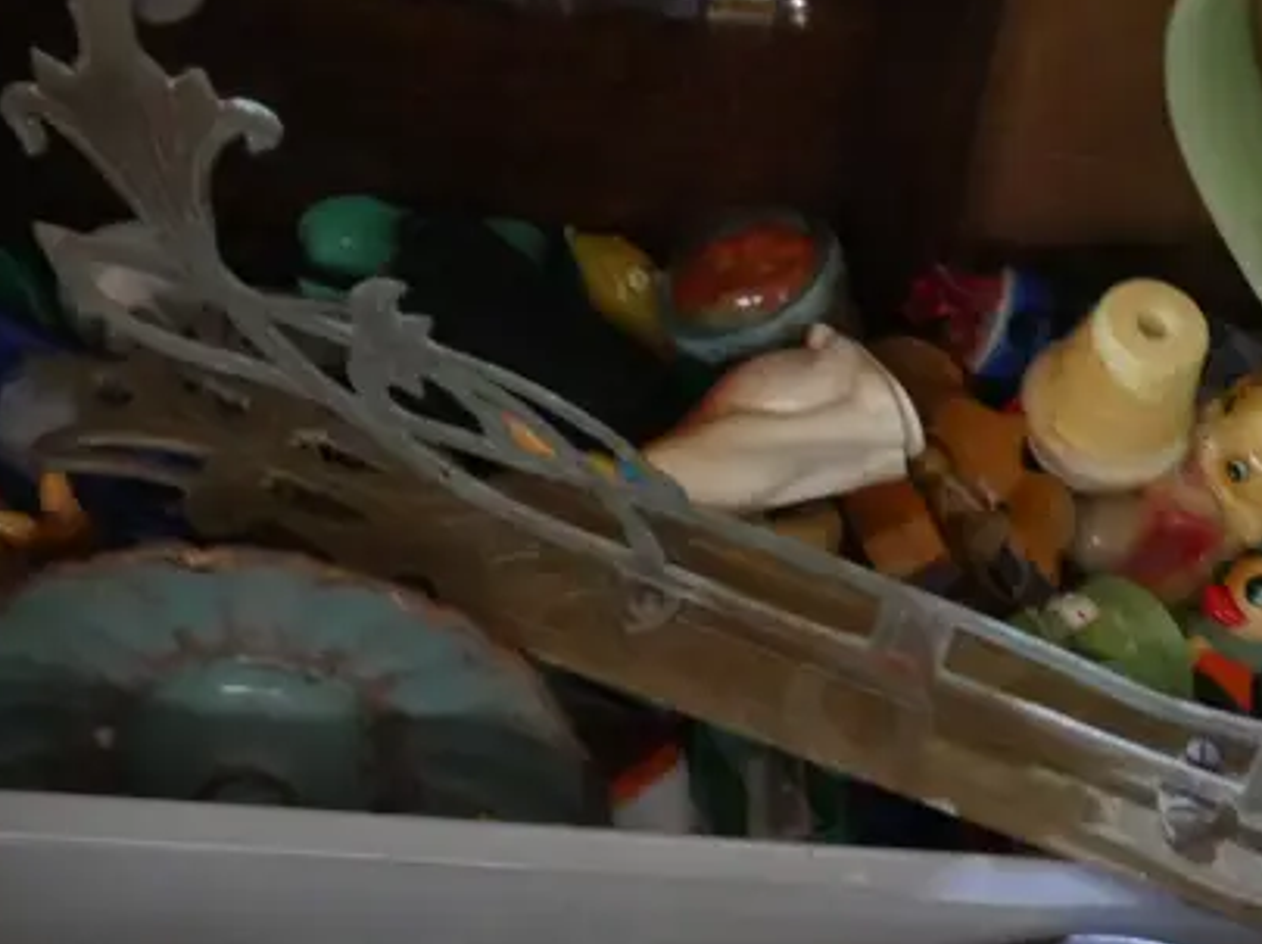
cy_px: 785
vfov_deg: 18.0
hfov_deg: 24.1
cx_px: 751
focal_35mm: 81
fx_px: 2950
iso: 3200
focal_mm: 16
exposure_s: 1/13
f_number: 3.6
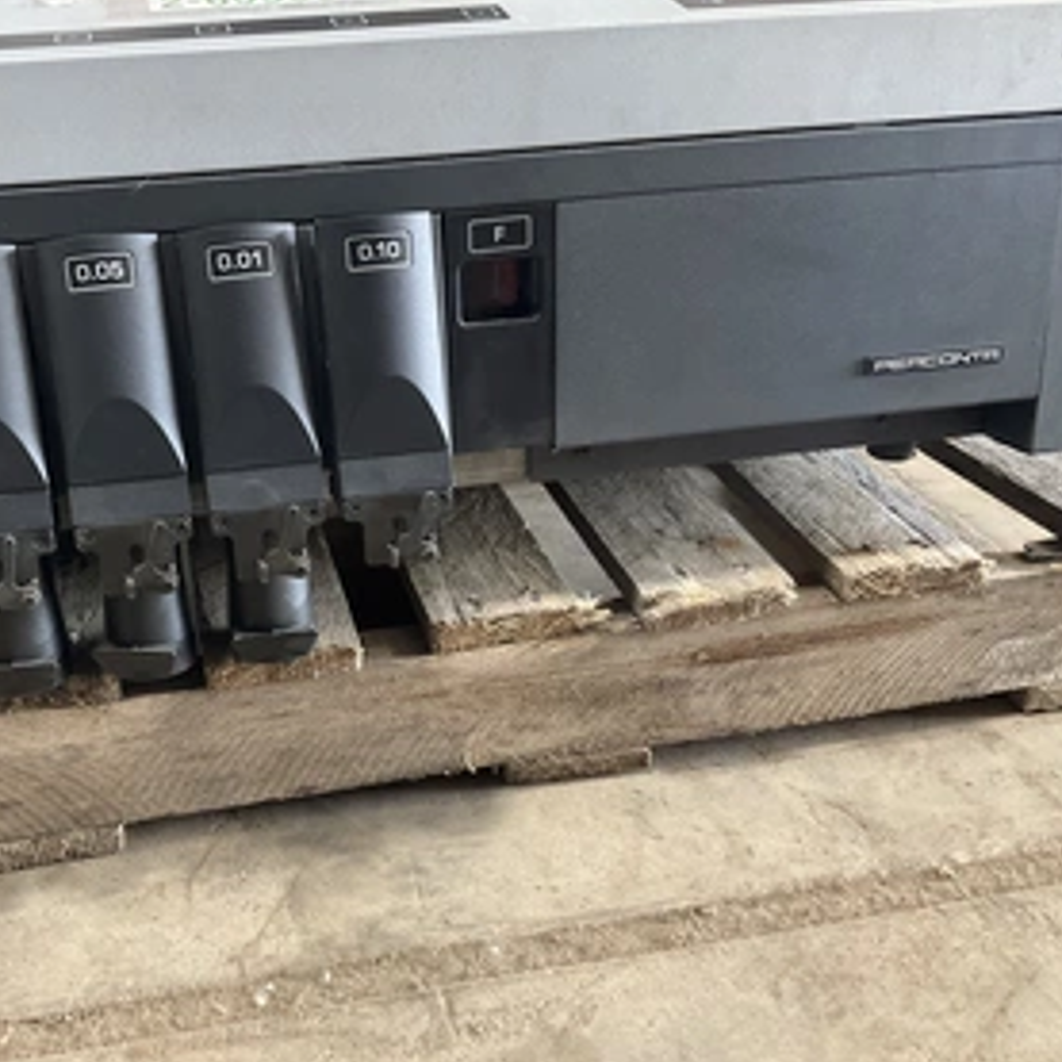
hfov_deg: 44.2
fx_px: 1284
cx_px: 349
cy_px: 548
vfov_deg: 44.9
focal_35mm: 37
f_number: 1.8
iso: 160
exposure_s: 1/60
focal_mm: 3
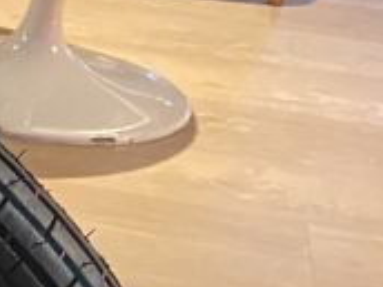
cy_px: 573
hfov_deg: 10.1
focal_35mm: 160
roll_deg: -2.3
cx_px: -659
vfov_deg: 8.8
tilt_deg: -34.0
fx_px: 1770
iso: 400
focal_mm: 4.25
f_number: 1.8
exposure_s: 1/50
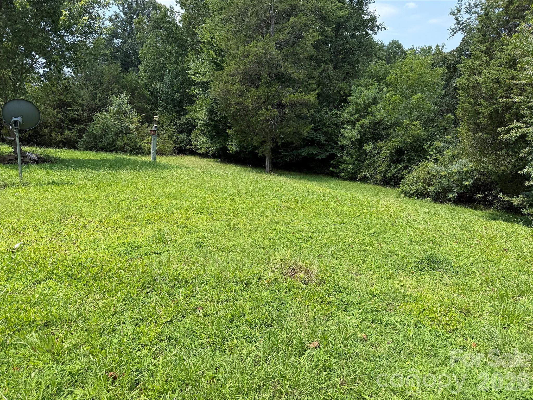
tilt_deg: -13.6
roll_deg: -2.0
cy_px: 200
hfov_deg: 71.6
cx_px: 266
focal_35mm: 24
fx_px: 370
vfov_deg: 56.8
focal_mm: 6.76
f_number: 1.78
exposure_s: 1/2000
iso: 80
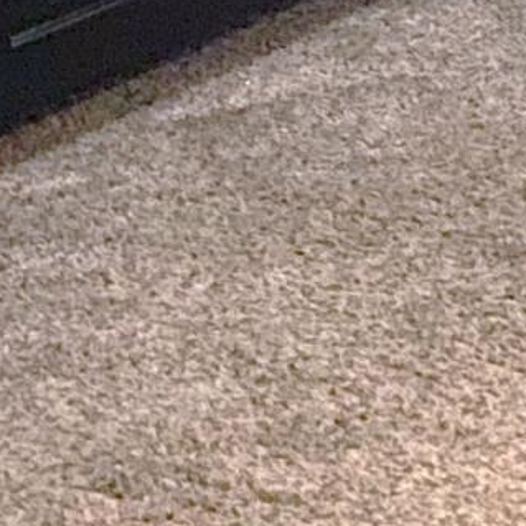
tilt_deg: -4.5
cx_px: 1111
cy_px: -1161
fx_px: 3713
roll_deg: -1.1
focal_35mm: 216
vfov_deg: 7.1
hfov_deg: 7.7
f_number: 1.8
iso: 640
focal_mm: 4.25
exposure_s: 1/30
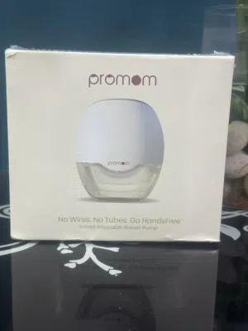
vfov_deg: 39.7
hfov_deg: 30.3
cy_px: 166
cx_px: 124
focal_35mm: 48
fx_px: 459
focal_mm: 6.86
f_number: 1.78
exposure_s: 1/60
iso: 320
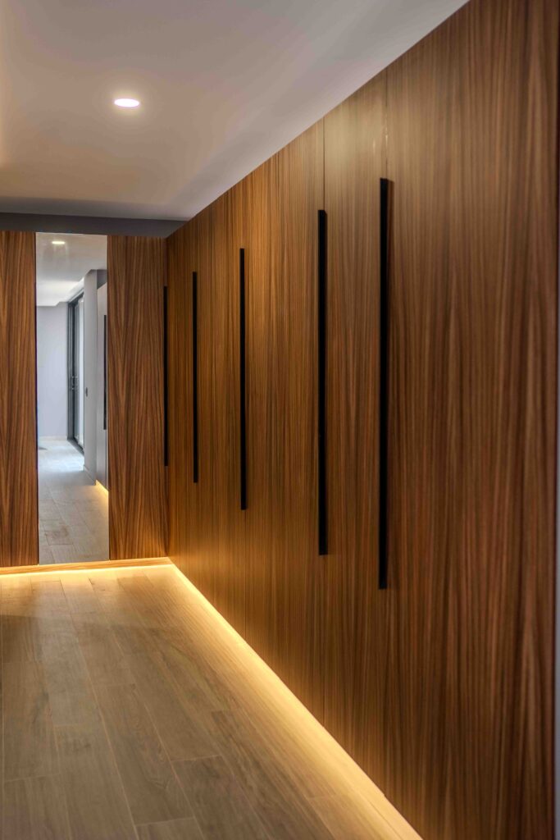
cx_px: 280
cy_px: 420
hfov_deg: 37.9
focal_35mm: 35
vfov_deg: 54.4
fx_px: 816
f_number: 2.5
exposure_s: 1/400
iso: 500
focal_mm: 35
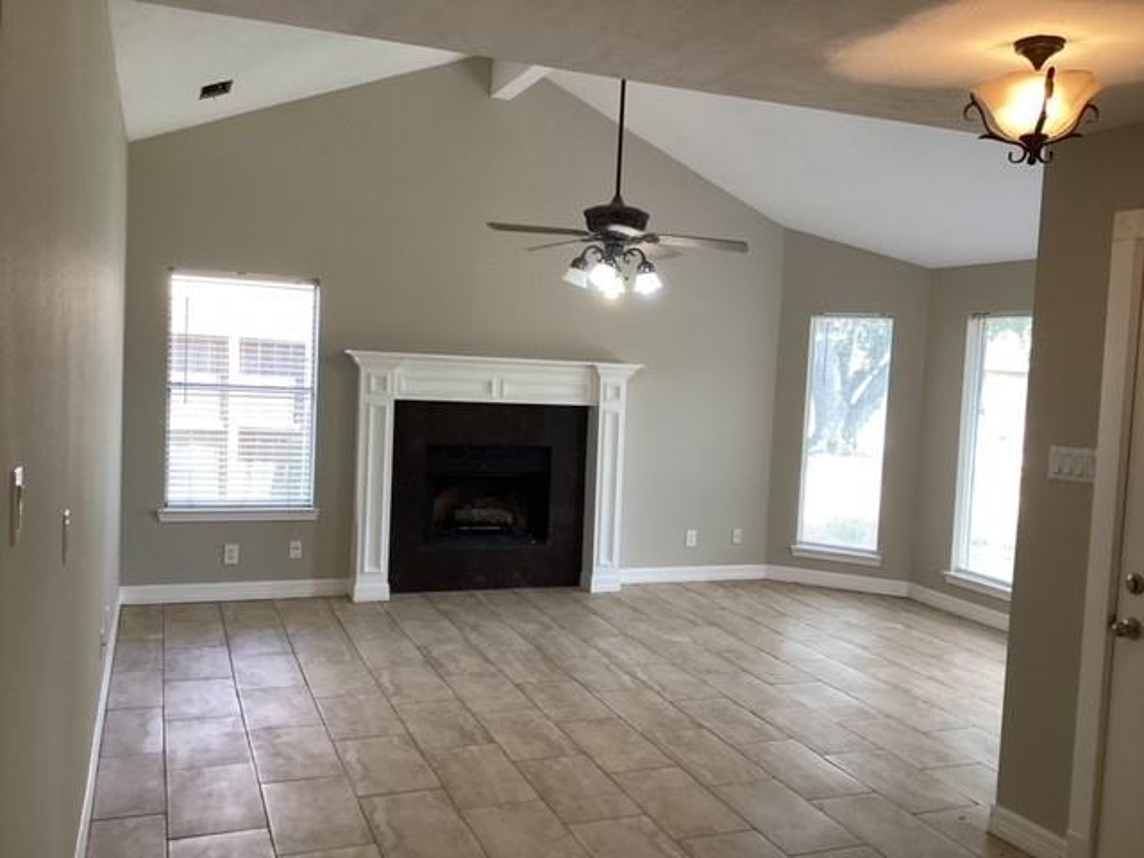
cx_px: 572
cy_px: 429
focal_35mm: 31
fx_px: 1024
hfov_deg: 58.4
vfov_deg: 45.4
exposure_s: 1/120
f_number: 2.4
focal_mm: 3.3
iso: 80
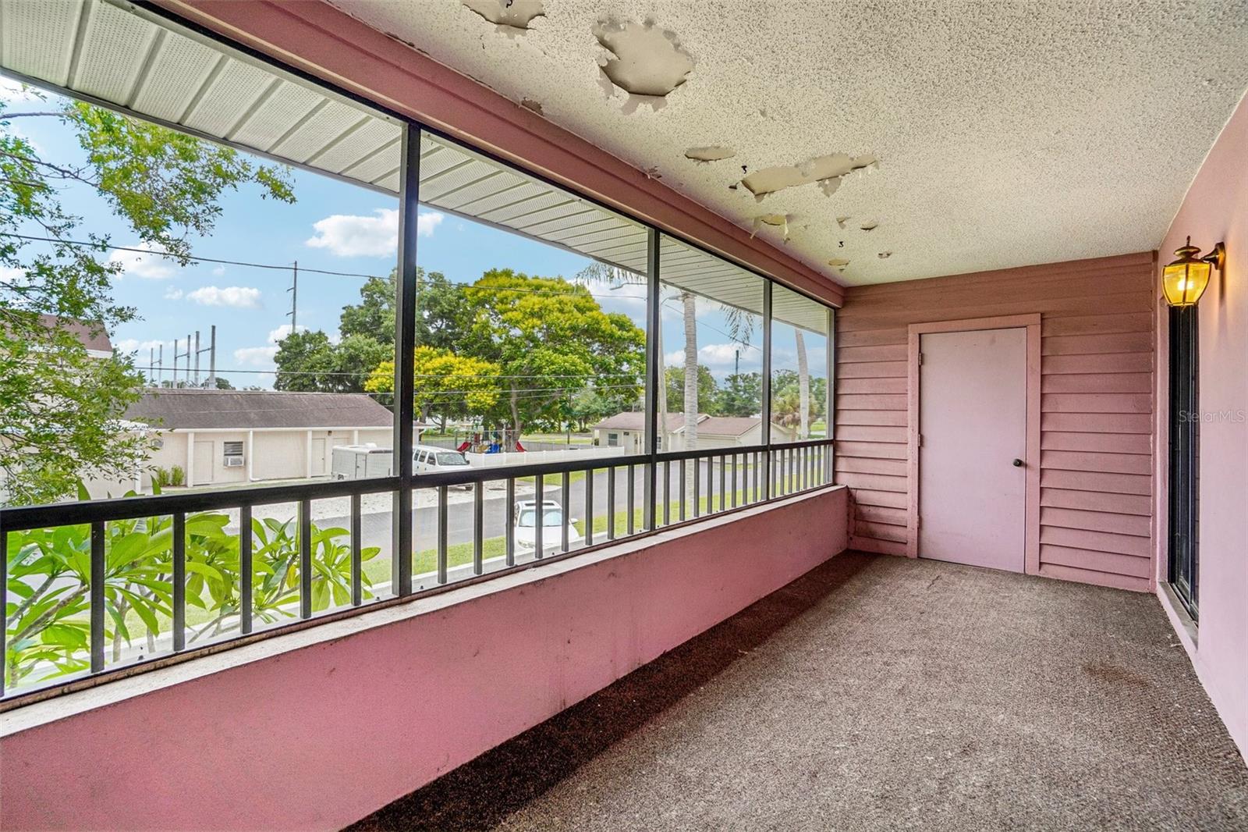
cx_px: 624
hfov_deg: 100.4
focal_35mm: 15
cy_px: 416
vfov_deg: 77.3
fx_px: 520
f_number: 8
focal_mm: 10
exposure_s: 1/30
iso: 100
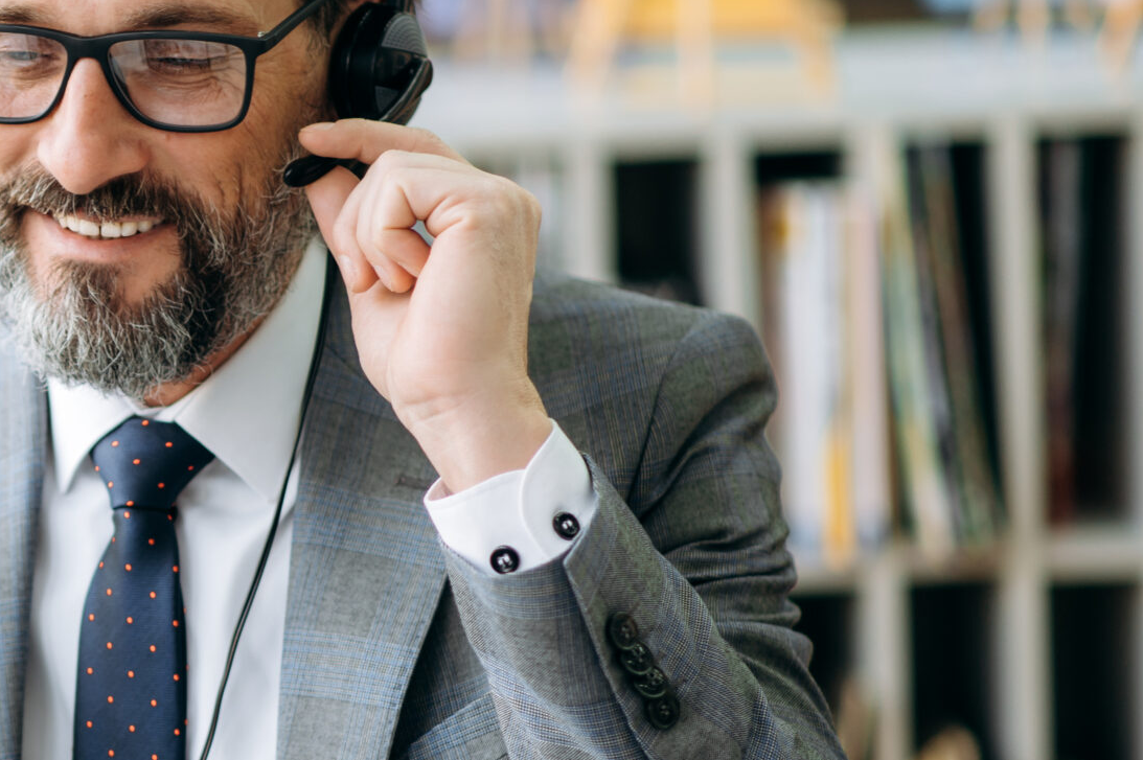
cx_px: -144
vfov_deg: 6.9
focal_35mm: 199
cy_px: 487
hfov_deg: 10.2
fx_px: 6313
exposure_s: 1/200
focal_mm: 85
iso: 160
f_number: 2
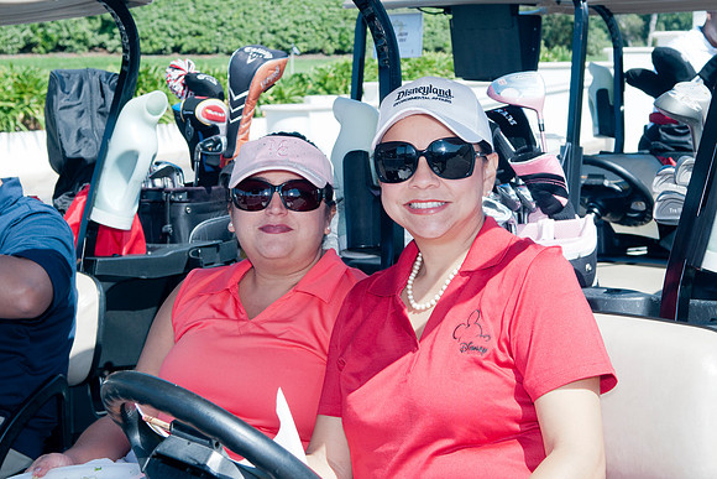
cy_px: 174
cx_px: 408
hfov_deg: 27.7
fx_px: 1451
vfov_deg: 18.7
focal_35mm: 73
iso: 200
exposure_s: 1/160
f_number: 6.3
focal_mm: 38
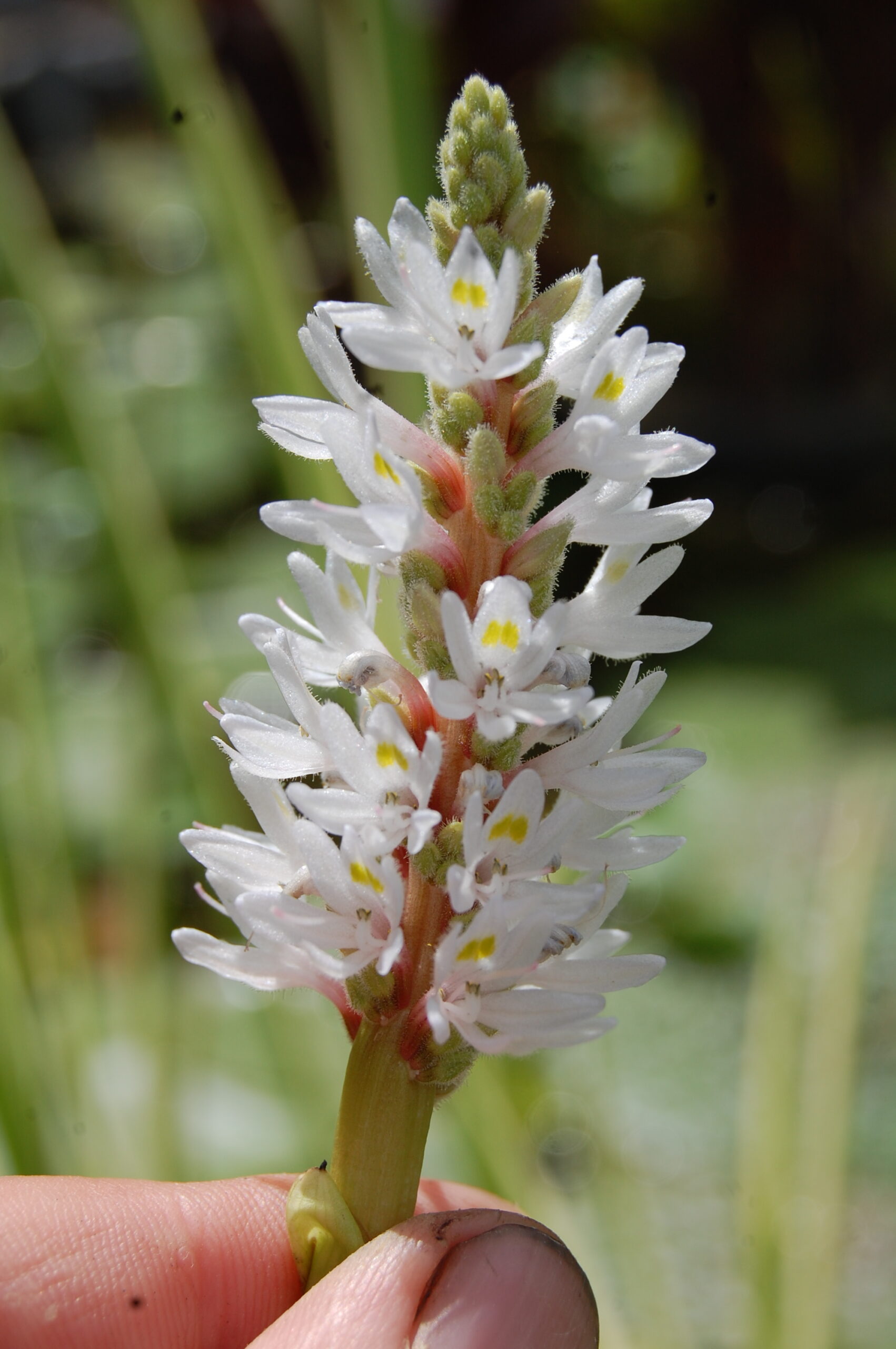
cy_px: 674
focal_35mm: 82
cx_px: 448
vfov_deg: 24.6
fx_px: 3086
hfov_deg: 16.5
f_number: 10
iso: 200
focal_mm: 55
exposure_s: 1/400
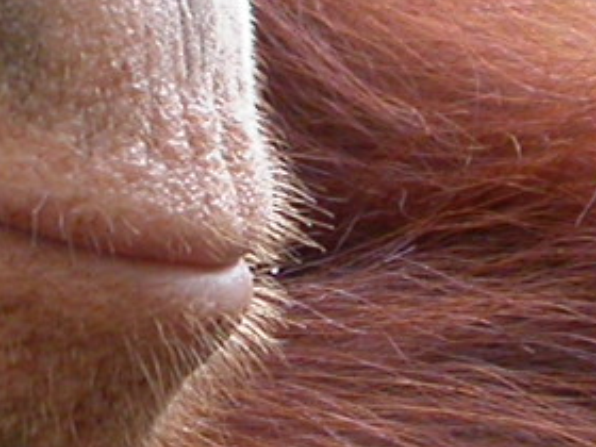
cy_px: -211
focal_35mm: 217
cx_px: 81
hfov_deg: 9.1
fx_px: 3736
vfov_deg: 6.8
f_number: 3
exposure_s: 1/53.3
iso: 100
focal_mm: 7.85
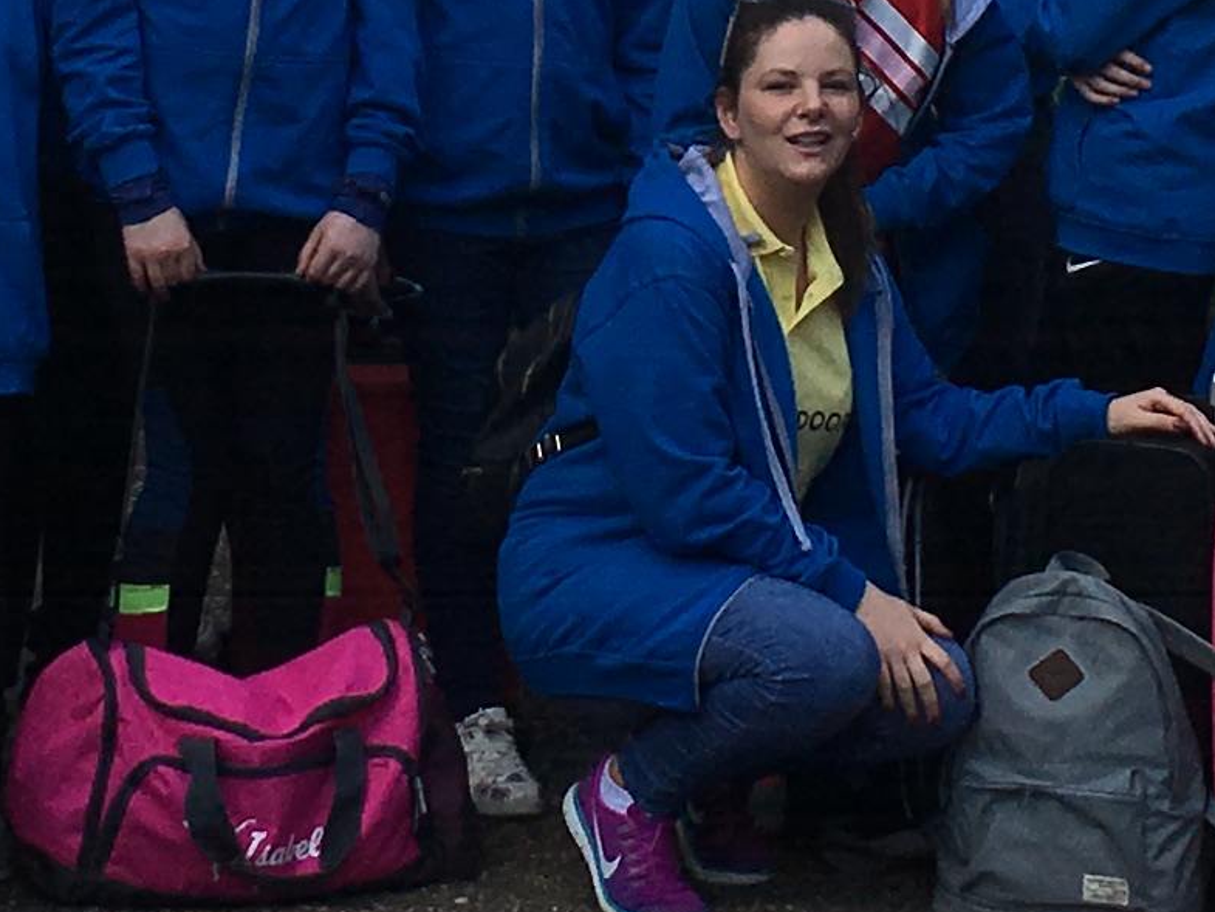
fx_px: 5231
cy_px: -217
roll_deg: -0.2
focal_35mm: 149
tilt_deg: -2.9
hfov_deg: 13.2
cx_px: 406
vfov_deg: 9.8
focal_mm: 4.15
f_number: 2.2
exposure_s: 1/1350
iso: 25
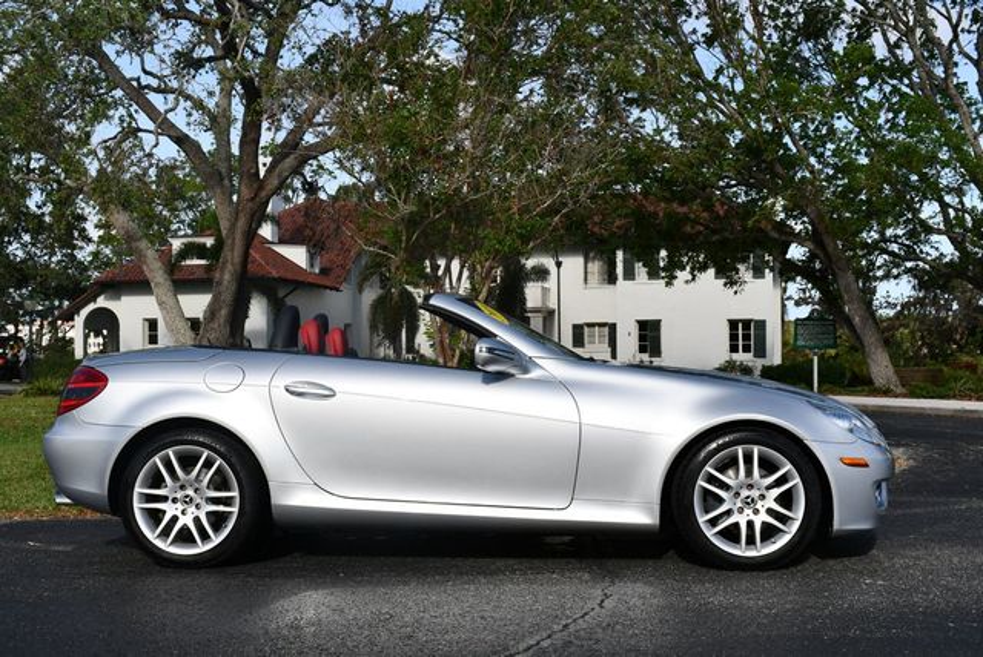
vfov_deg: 30.6
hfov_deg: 44.5
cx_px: 492
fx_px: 1203
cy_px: 328
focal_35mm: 44
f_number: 9
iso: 100
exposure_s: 1/320
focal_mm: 22
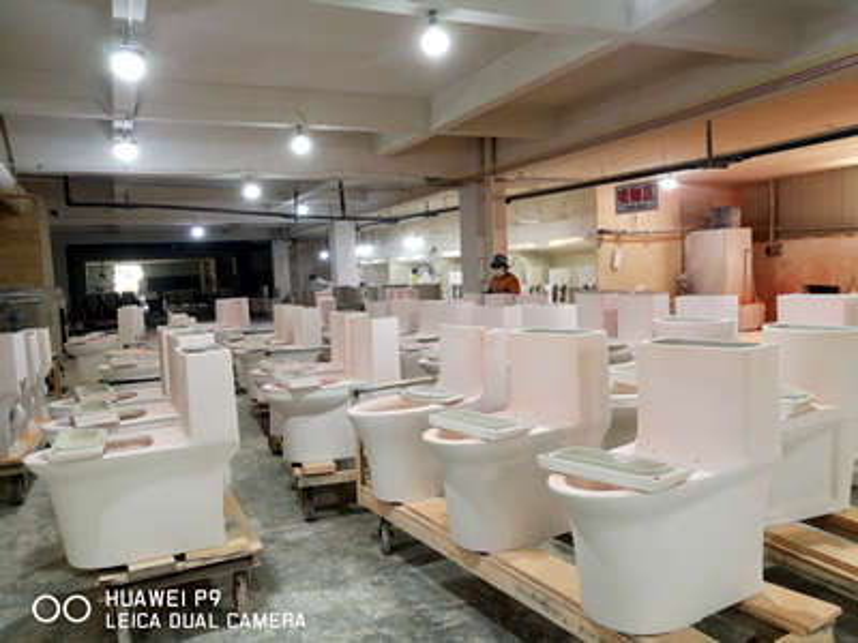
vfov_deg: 51.4
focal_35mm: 27
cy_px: 322
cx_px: 429
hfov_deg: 65.3
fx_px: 669
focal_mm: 4.5
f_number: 2.2
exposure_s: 1/33.3
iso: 200
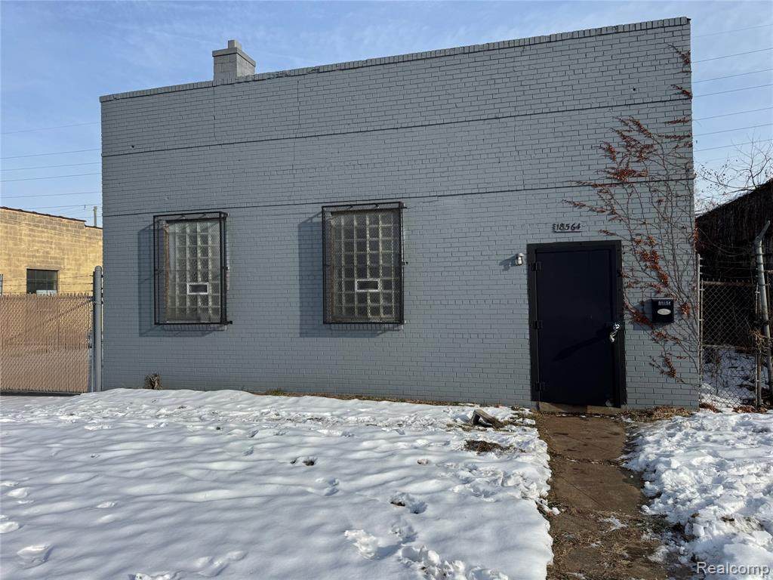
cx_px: 386
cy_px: 290
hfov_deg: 71.6
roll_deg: -0.8
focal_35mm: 24
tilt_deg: +1.9
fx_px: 536
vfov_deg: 56.8
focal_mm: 6.76
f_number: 1.78
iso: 80
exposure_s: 1/5814
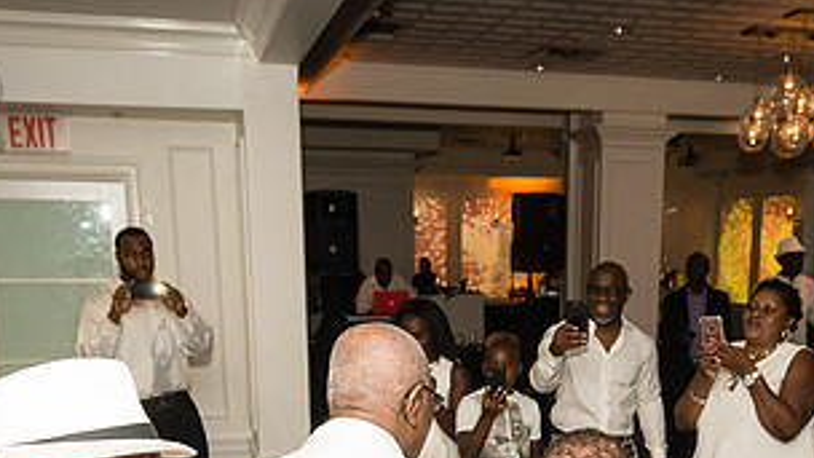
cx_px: 506
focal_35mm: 48
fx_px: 1036
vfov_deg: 23.5
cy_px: 494
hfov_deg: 42.6
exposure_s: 1/400
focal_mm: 24
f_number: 4
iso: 2500
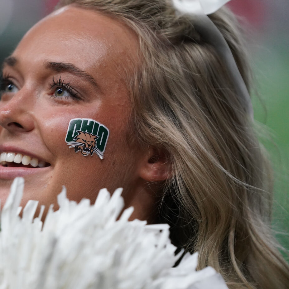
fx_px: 2399
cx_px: 81
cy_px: 145
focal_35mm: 254
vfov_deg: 6.9
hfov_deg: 6.9
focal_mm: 198
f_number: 2.8
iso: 4000
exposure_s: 1/1250
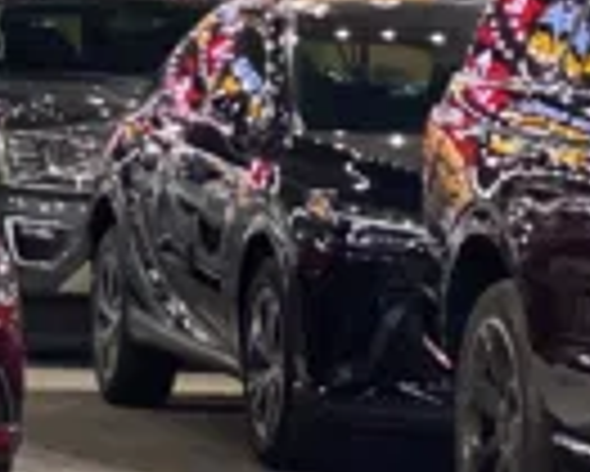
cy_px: 9
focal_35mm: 248
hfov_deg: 7.3
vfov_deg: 6.2
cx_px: -784
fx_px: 4334
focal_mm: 6
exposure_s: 1/100
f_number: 2
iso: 160
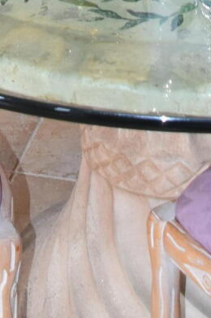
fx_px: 1488
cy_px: -457
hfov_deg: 8.1
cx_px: 138
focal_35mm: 169
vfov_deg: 10.4
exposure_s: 1/80
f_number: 4.5
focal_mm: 22
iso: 800
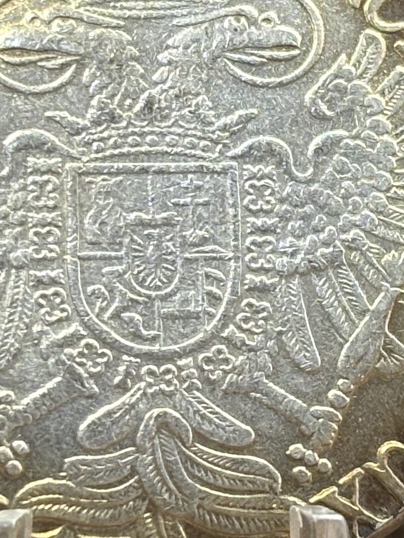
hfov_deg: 8.8
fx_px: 2629
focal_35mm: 169
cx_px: 134
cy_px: 247
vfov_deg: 11.7
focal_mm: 5.96
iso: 50
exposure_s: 1/50
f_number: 1.6
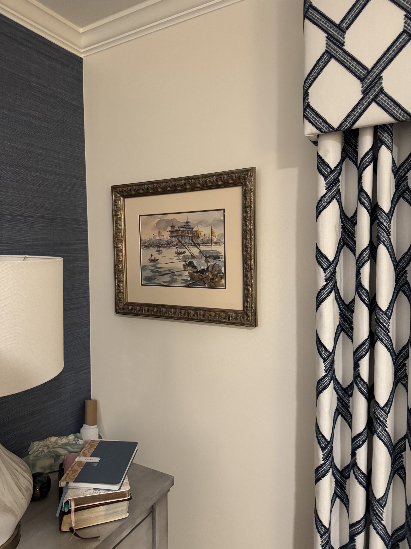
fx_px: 380
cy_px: 274
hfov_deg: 56.8
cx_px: 206
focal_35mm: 24
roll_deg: +0.1
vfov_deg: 71.6
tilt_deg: -2.2
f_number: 1.78
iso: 640
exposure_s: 1/40
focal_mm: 6.76
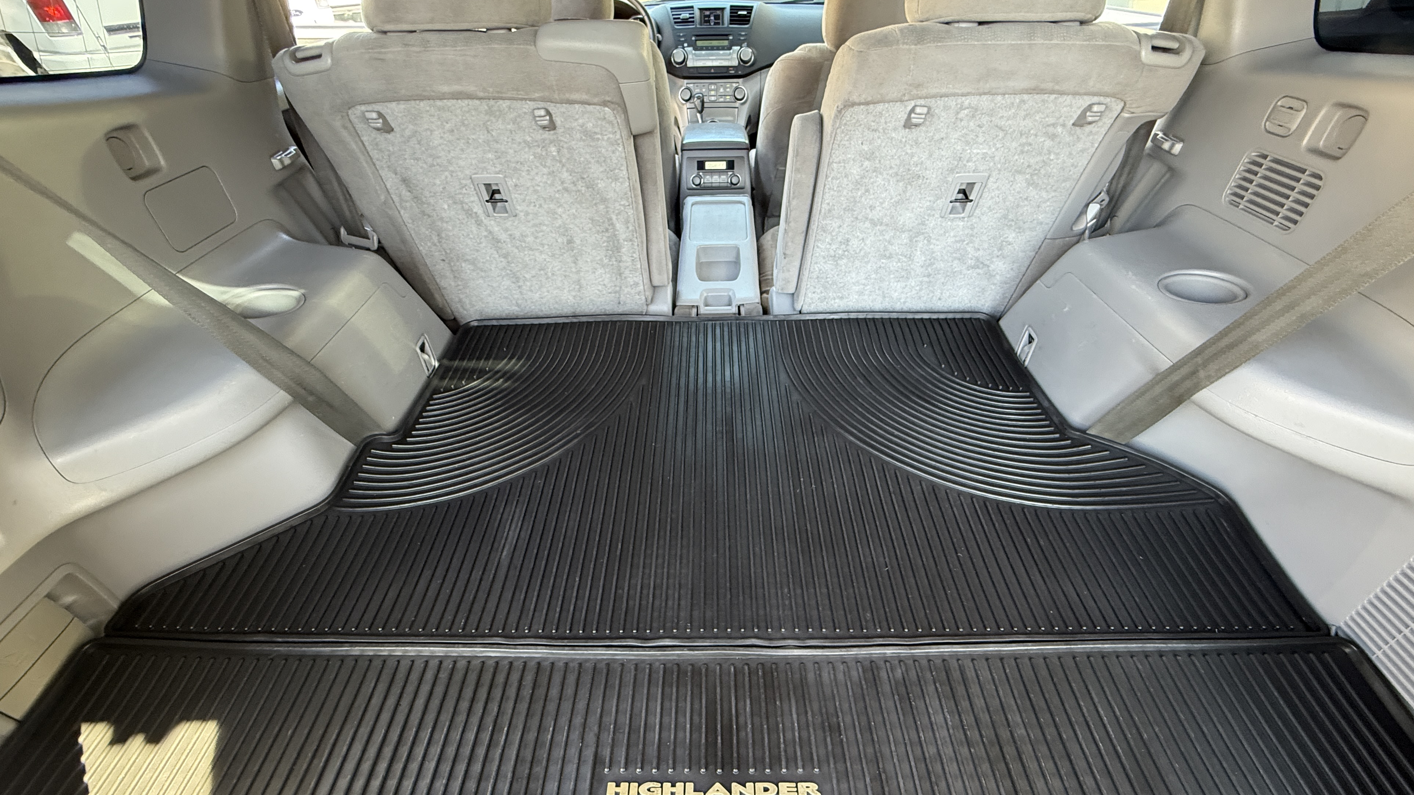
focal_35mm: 16
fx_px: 600
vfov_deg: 66.6
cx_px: 712
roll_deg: +4.6
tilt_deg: -40.4
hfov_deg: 99.4
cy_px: 468
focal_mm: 2.22
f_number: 2.2
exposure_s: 1/87
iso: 320
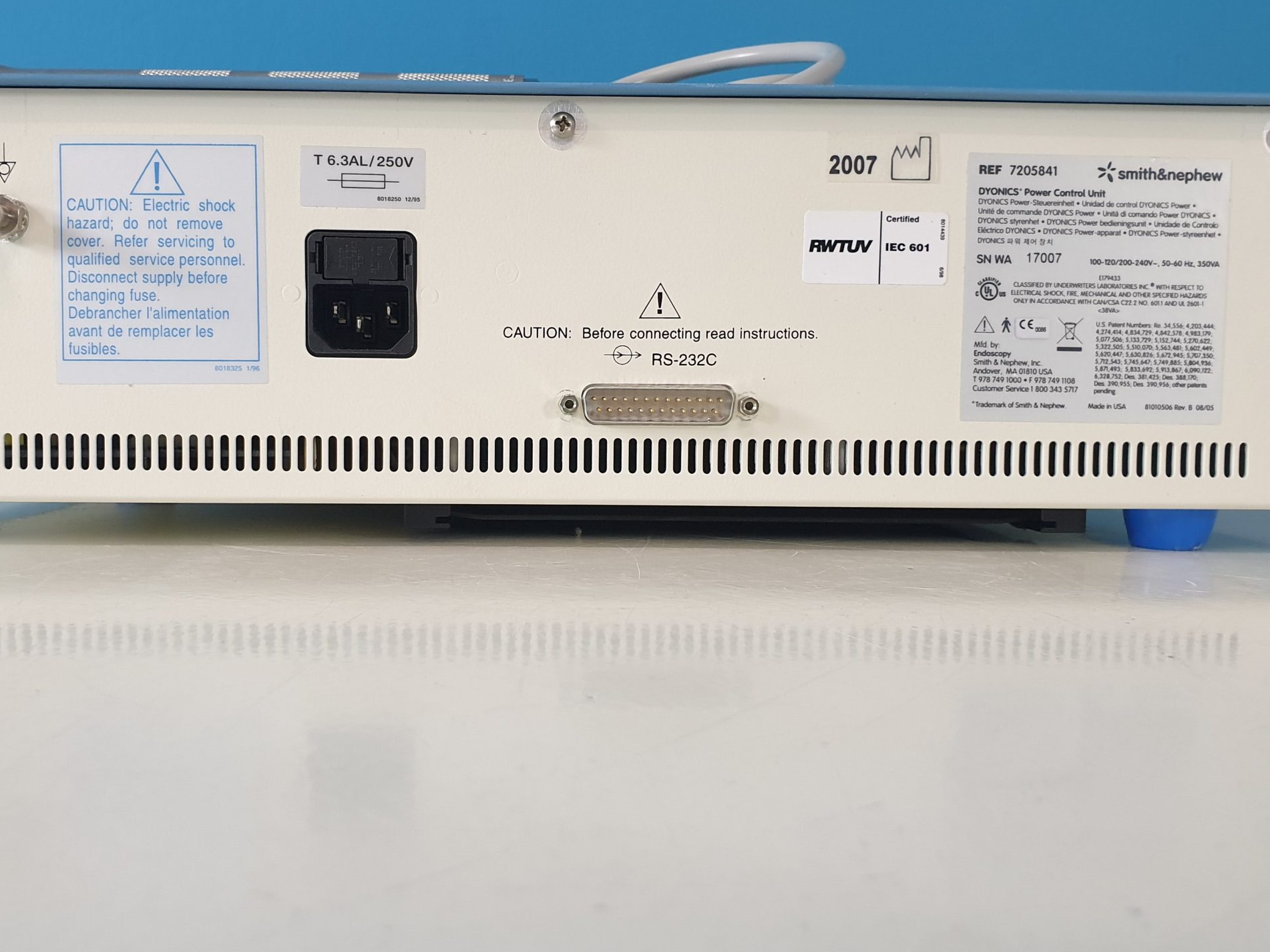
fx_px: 1284
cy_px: 451
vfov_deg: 40.7
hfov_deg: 52.5
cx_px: 553
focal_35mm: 35
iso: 200
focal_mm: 4.3
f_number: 2.4
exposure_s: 1/50
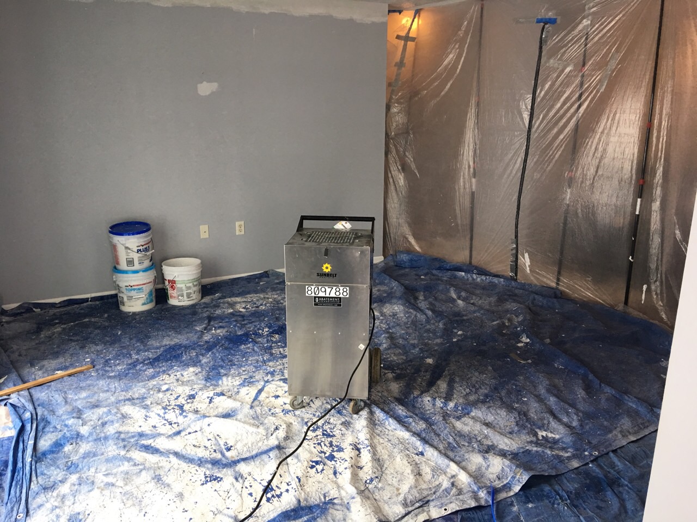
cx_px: 348
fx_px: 584
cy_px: 261
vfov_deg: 48.2
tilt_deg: -15.1
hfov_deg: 61.7
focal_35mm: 29
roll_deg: -1.0
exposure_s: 1/30
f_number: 2.2
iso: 32
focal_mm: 4.15
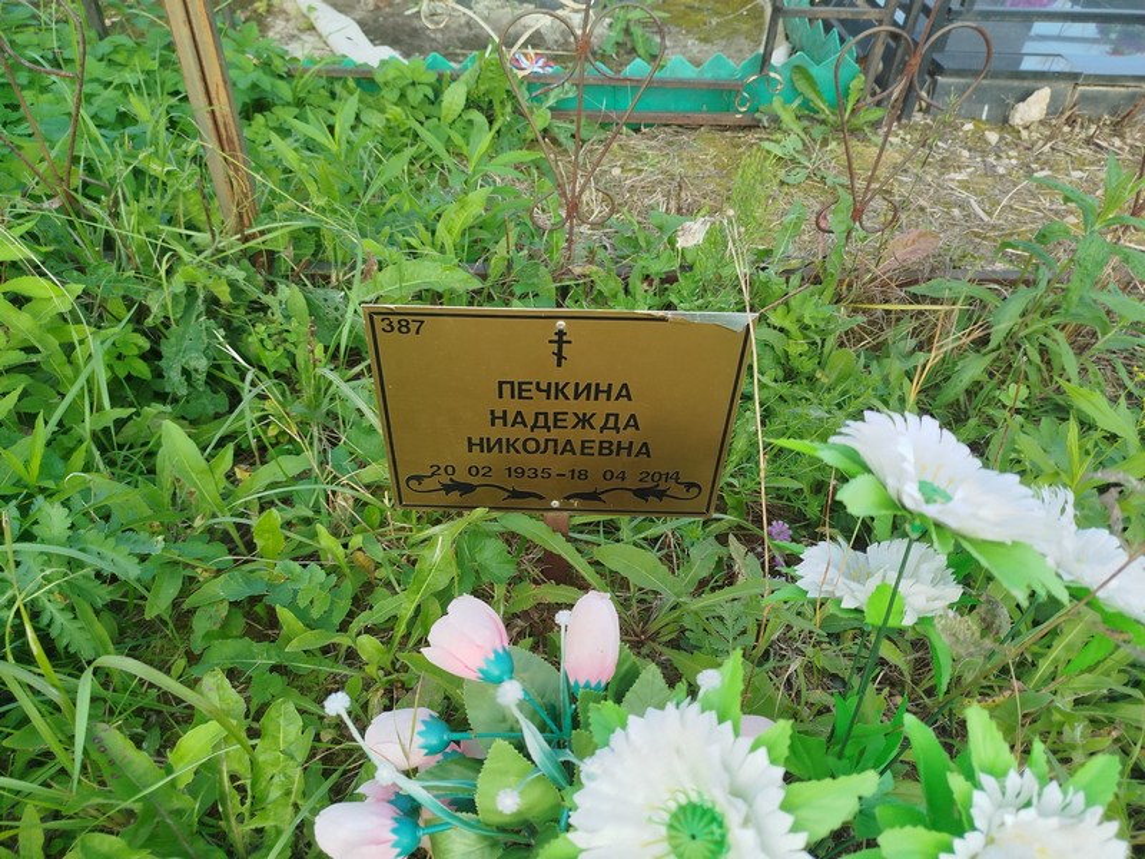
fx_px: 794
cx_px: 572
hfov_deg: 71.6
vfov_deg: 56.8
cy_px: 430
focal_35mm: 24
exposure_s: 1/246
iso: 50
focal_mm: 5.31
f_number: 1.7
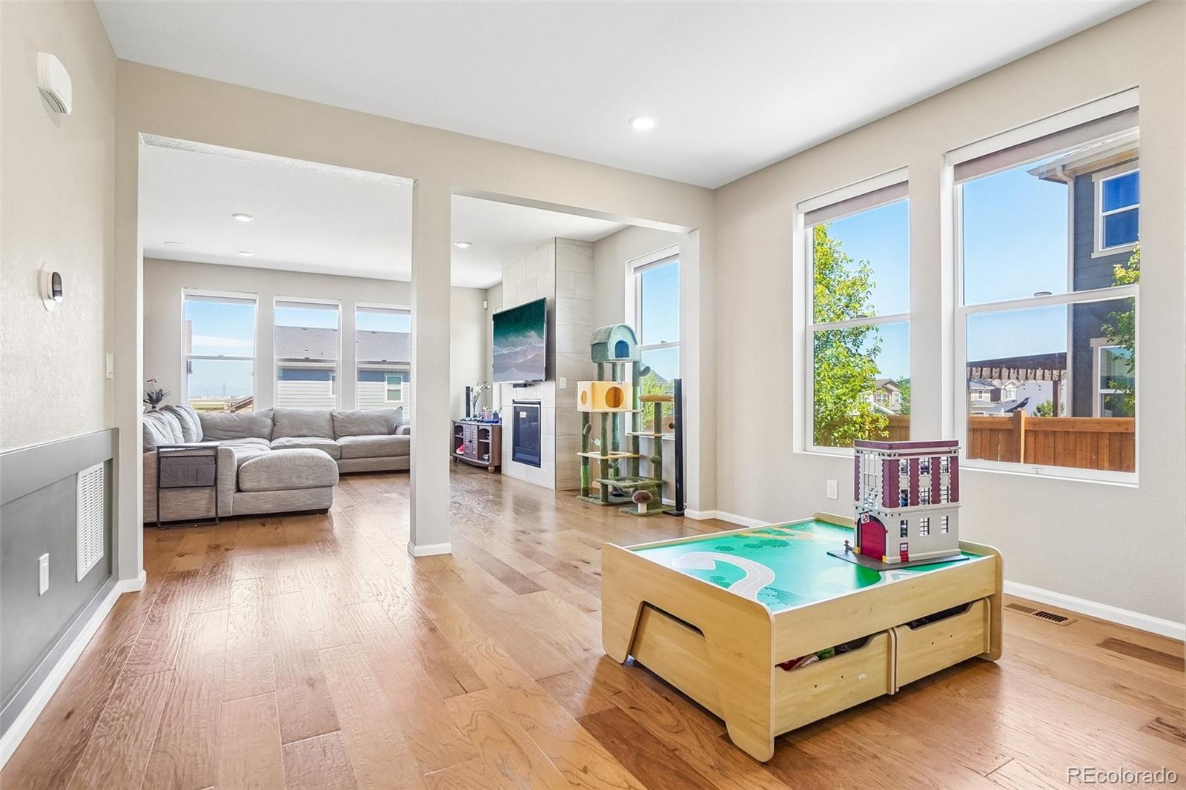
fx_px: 593
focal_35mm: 18
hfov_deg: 90.0
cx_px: 593
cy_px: 395
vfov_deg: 67.4
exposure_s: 1/30
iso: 250
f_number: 8
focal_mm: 12
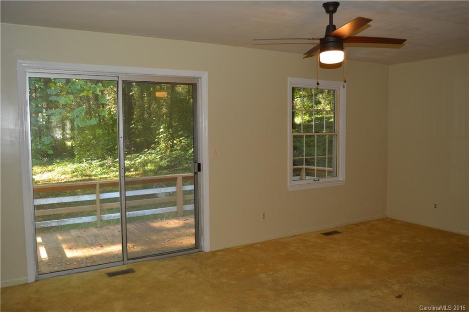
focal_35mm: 28
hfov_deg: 64.6
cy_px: 156
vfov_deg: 45.6
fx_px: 371
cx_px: 234
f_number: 4
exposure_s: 1/80
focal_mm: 19
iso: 400
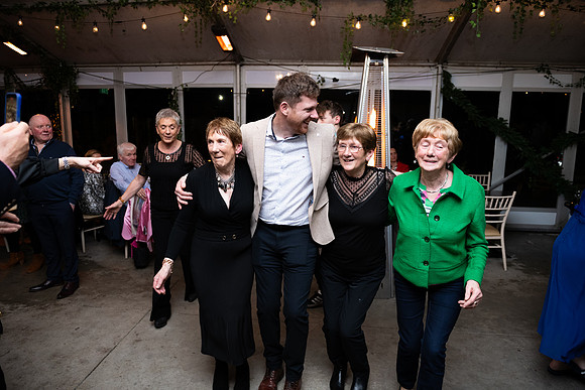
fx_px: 390
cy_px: 195
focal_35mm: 24
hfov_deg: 73.7
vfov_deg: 53.2
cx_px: 292
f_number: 3.5
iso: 800
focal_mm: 24
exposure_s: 1/160
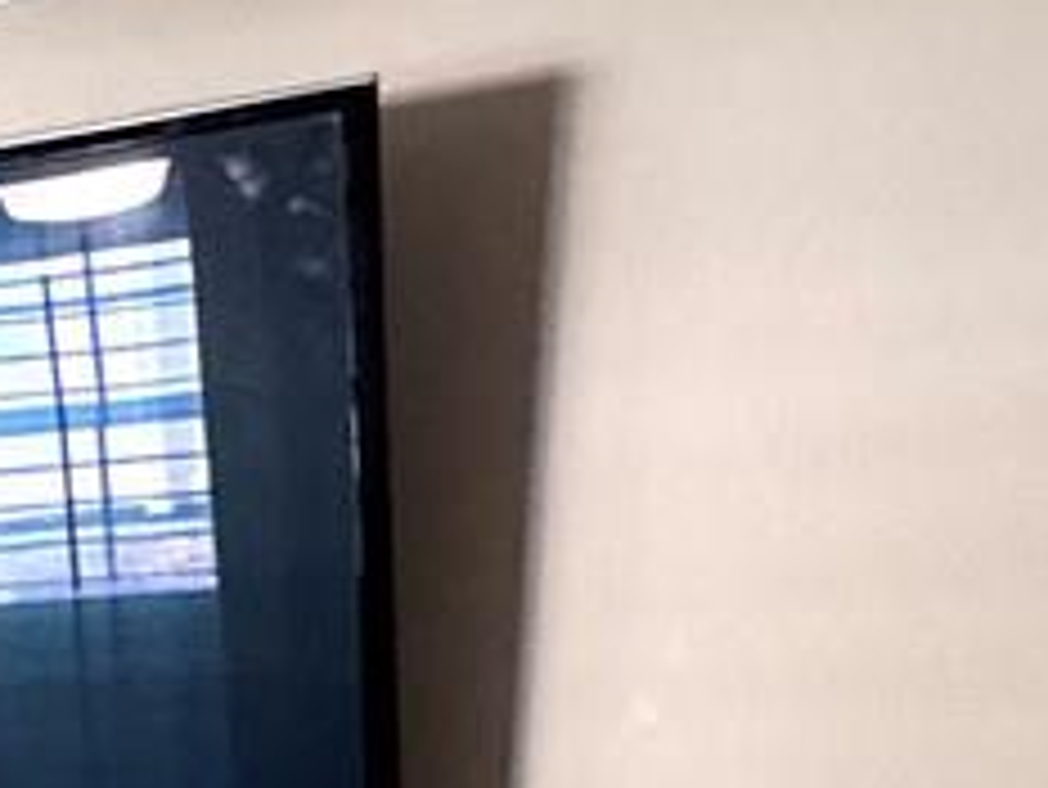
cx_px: -1178
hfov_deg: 15.4
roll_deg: -0.2
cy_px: 865
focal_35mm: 96
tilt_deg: -1.4
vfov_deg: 15.0
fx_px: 2908
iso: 320
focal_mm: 2.22
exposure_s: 1/91
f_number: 2.2
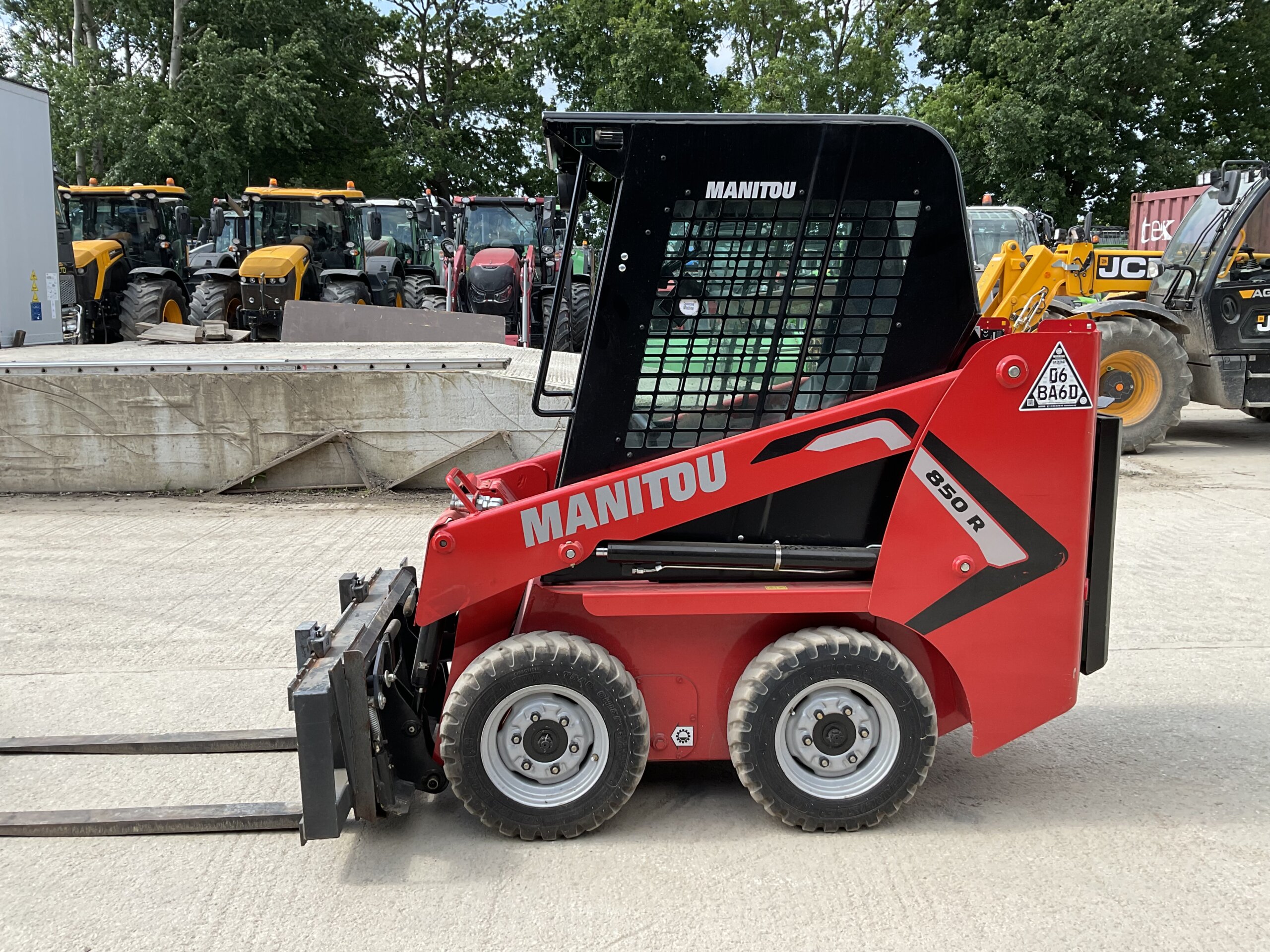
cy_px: 476
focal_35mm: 29
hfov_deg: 61.7
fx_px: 1064
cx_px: 635
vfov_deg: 48.2
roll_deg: +1.3
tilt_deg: -10.3
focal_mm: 3
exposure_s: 1/759
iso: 16
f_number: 1.8
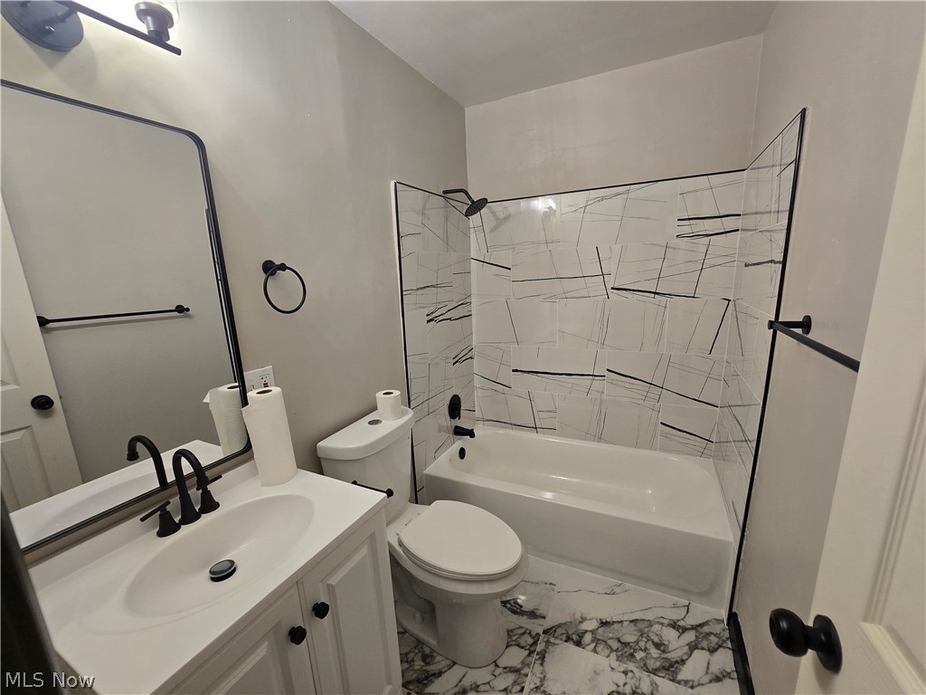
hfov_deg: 106.2
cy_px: 348
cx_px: 463
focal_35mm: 13
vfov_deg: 89.9
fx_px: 348
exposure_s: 1/60
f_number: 2.2
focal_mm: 2.2
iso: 125
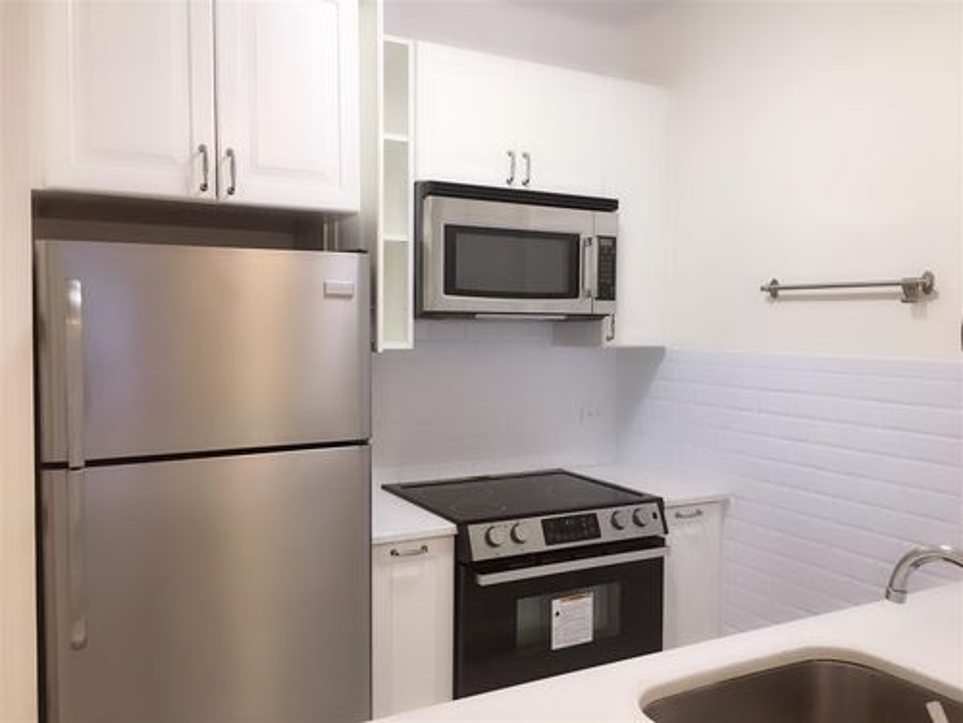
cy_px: 362
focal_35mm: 29
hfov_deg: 61.7
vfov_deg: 48.2
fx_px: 807
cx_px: 482
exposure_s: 1/30
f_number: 2.2
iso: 64
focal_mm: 4.15
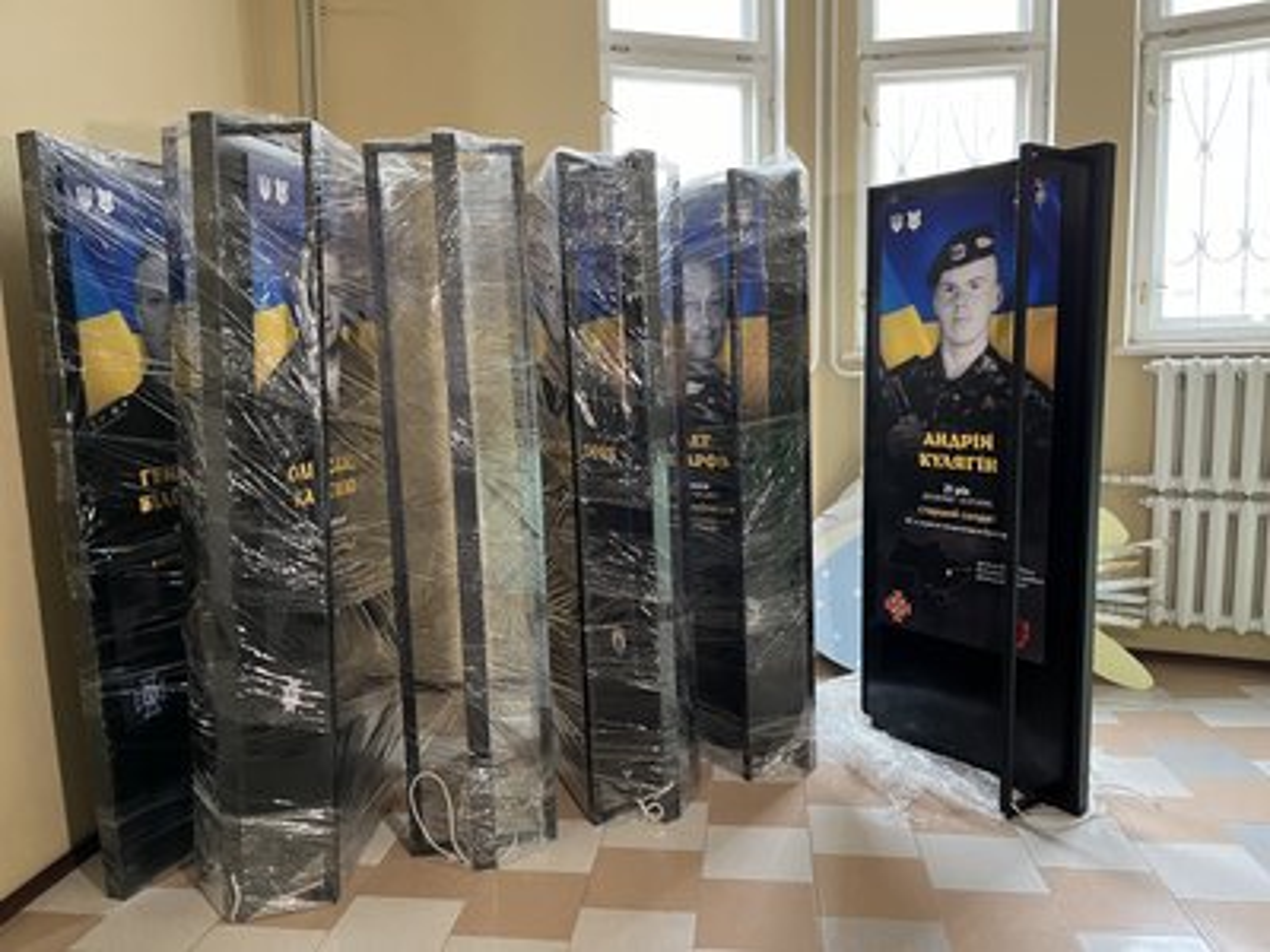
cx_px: 635
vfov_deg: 53.1
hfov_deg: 67.3
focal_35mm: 26
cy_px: 476
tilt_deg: -8.0
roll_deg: +1.1
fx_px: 954
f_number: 1.6
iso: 320
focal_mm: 5.1
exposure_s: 1/60
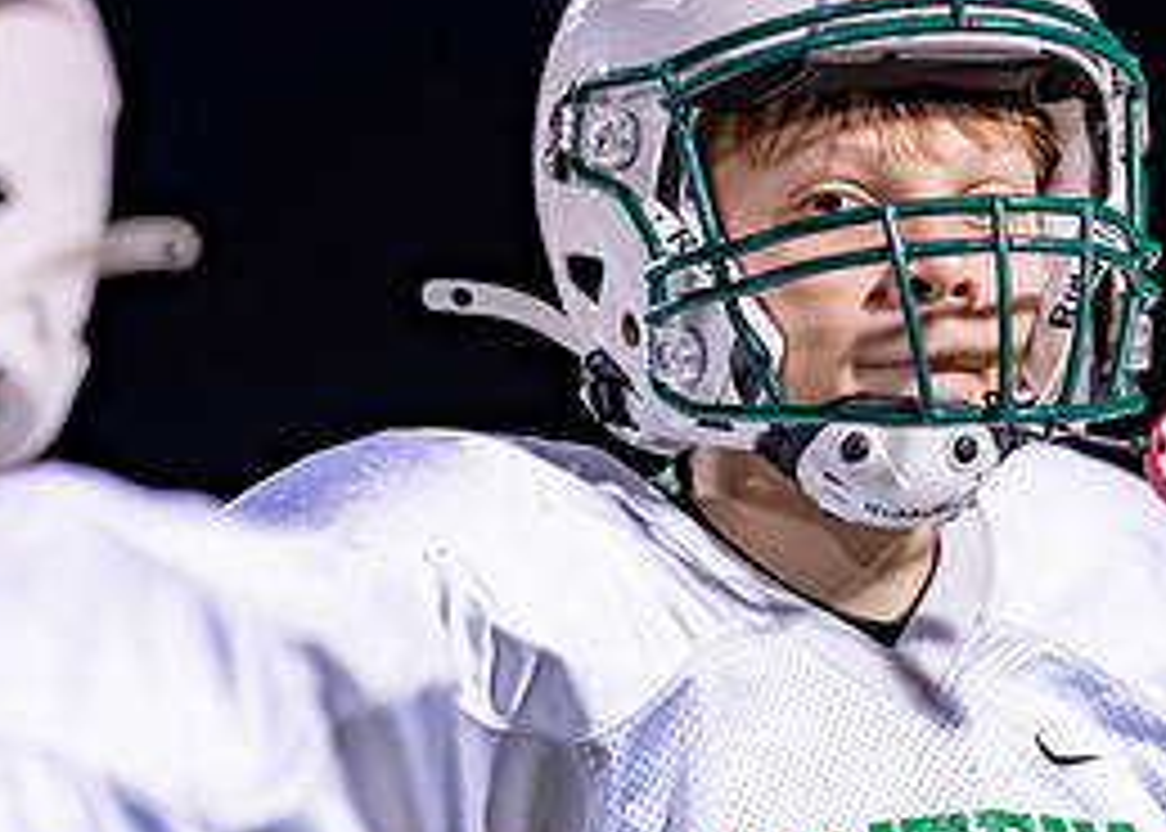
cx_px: 813
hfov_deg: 5.2
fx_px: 12915
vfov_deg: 3.7
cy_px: 717
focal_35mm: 390
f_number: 1.8
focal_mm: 135
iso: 500
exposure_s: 1/500
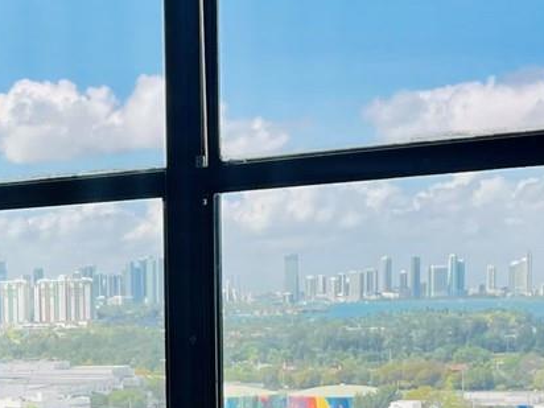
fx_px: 1587
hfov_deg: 19.1
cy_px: 475
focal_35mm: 101
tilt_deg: -6.8
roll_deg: +1.6
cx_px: 50
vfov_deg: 14.2
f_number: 1.6
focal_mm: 4.2
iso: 32
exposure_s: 1/831
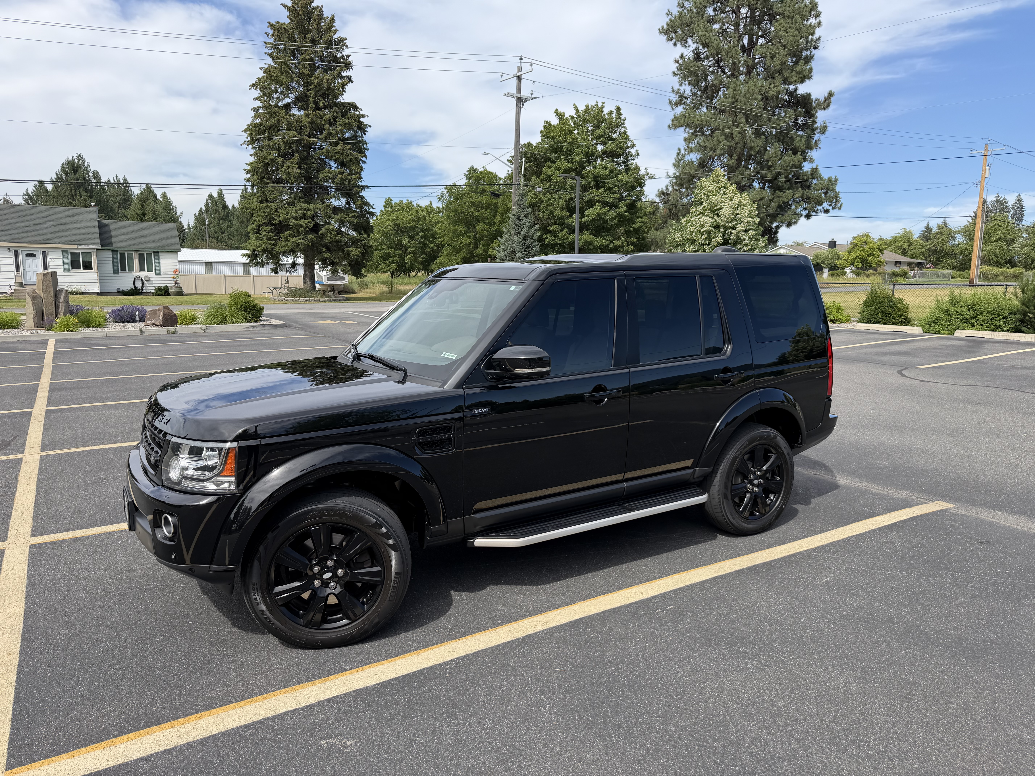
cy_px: 388
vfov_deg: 56.8
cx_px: 518
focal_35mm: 24
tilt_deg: -8.1
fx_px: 718
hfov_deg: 71.6
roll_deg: -0.3
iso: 80
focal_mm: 6.76
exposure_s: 1/2370
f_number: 1.78
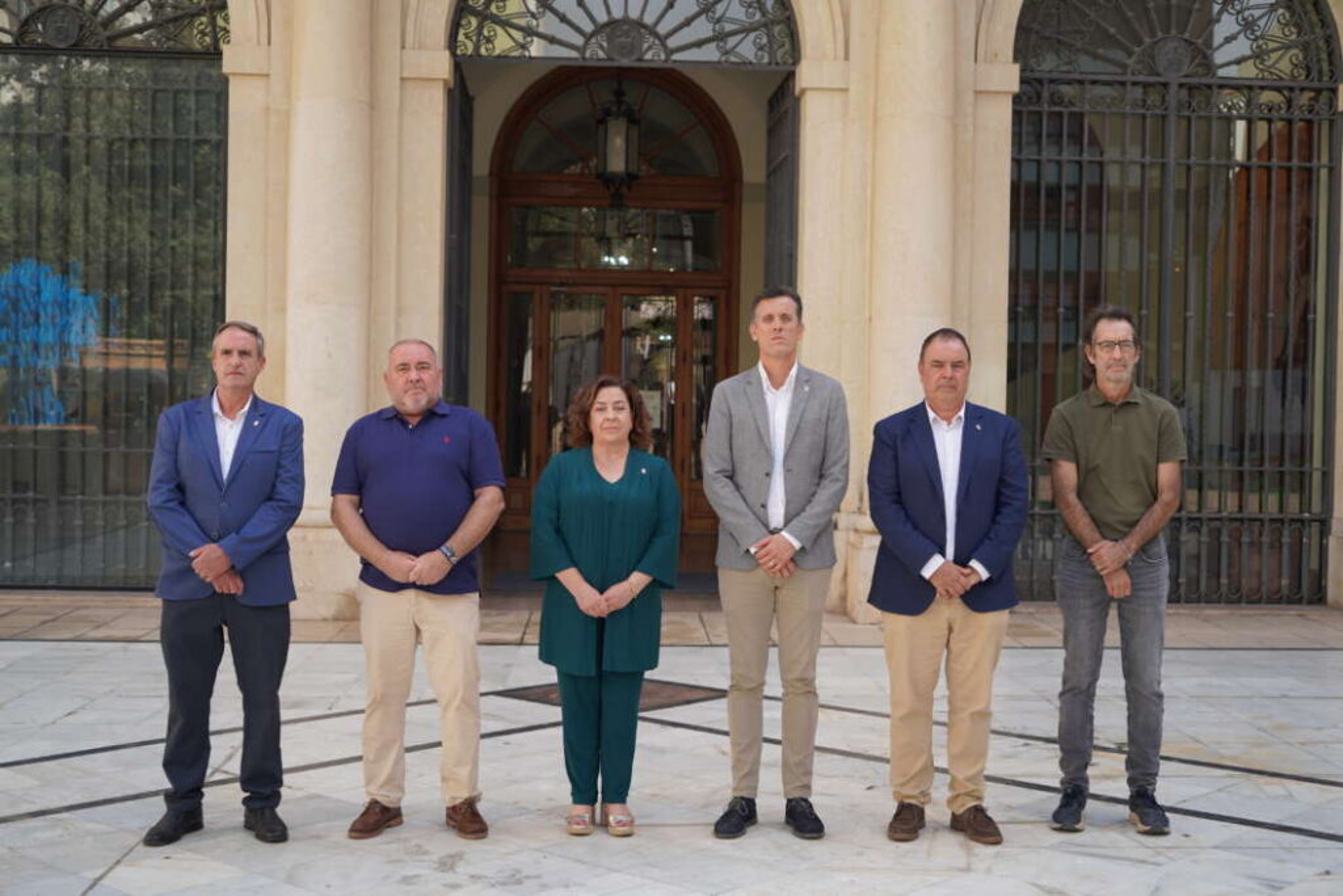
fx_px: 1642
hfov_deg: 44.5
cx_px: 672
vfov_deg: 30.5
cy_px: 448
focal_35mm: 44
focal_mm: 44
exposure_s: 1/200
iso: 100
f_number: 4.5
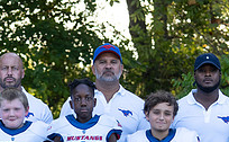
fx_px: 2096
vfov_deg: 3.9
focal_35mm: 337
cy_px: 194
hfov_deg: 6.2
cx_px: 33
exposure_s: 1/320
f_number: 3.5
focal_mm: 85
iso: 250
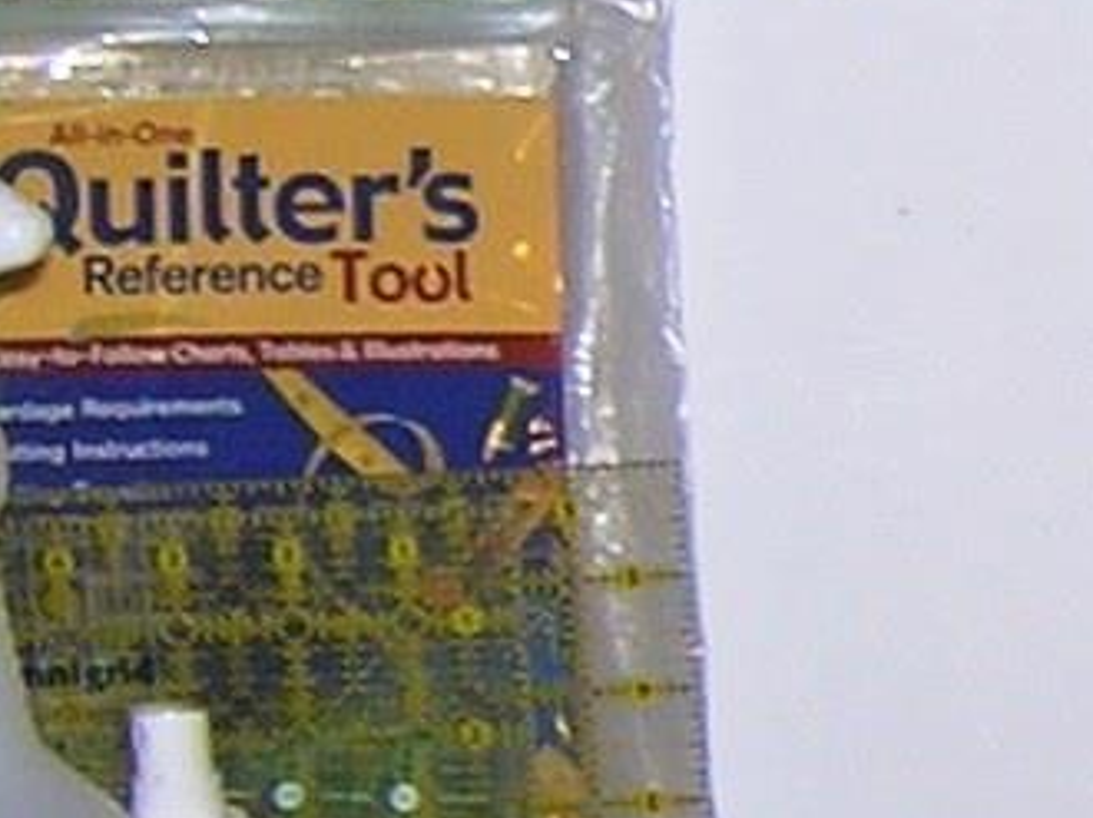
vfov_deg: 6.3
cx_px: 2514
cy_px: 404
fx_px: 7446
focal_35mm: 236
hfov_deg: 7.9
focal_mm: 5.7
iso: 50
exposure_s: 1/60.1
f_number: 2.9
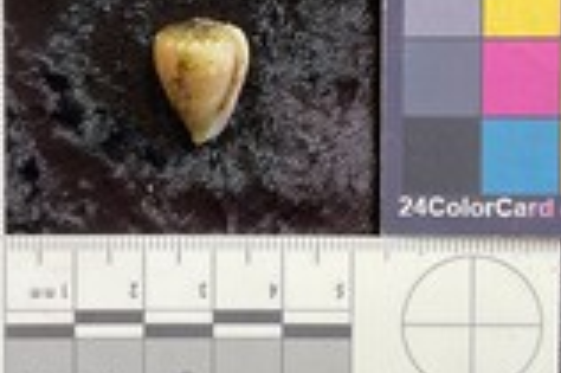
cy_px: 55
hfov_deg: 30.1
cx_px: 238
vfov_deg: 20.0
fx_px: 1043
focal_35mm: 67
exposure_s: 1/120
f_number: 1.8
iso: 40
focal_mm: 3
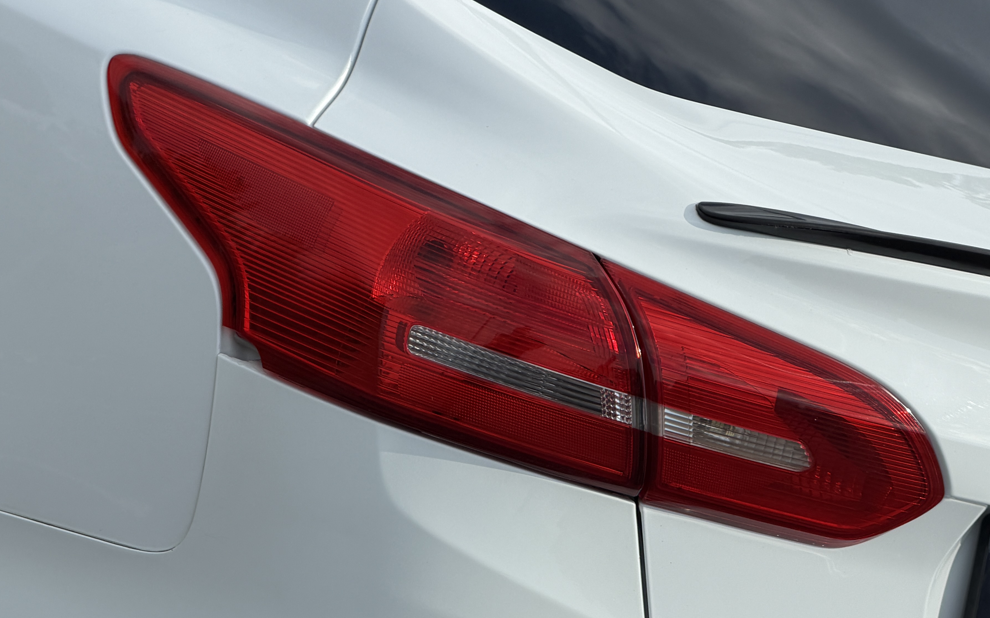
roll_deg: -21.1
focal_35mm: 169
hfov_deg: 12.4
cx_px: 352
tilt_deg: -11.5
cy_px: 386
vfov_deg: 7.8
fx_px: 4560
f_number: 2.8
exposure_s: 1/779
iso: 20
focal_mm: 16.89
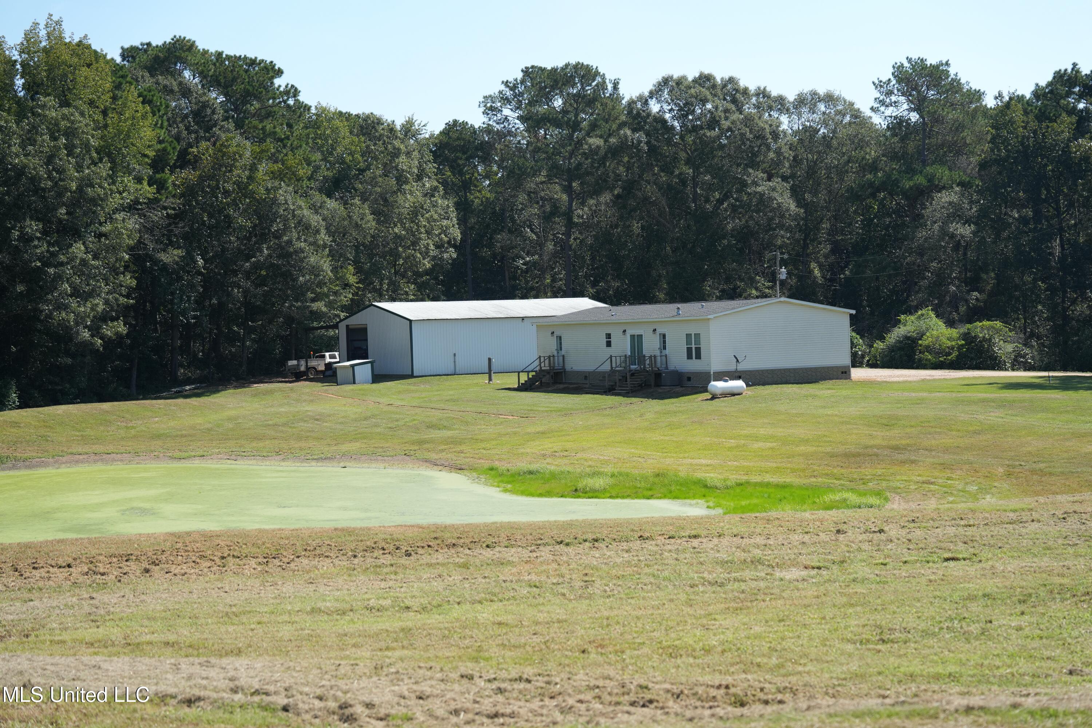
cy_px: 364
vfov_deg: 19.5
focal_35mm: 70
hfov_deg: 28.8
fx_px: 2123
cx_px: 546
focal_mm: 70
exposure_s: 1/3200
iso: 400
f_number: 3.2
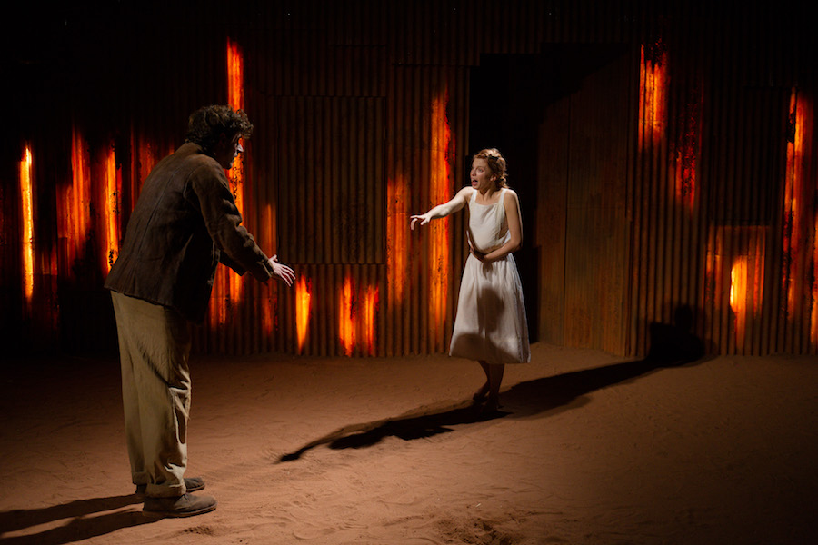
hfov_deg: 58.7
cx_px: 409
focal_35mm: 32
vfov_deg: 41.1
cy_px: 272
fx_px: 727
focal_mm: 32
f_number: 2.8
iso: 1600
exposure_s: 1/80
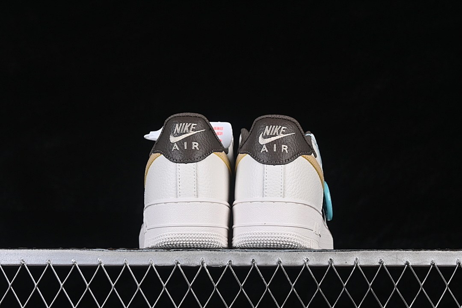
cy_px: 154
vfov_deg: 18.2
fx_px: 962
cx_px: 231
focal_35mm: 75
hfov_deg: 27.0
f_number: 8
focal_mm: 50
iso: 160
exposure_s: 1/80
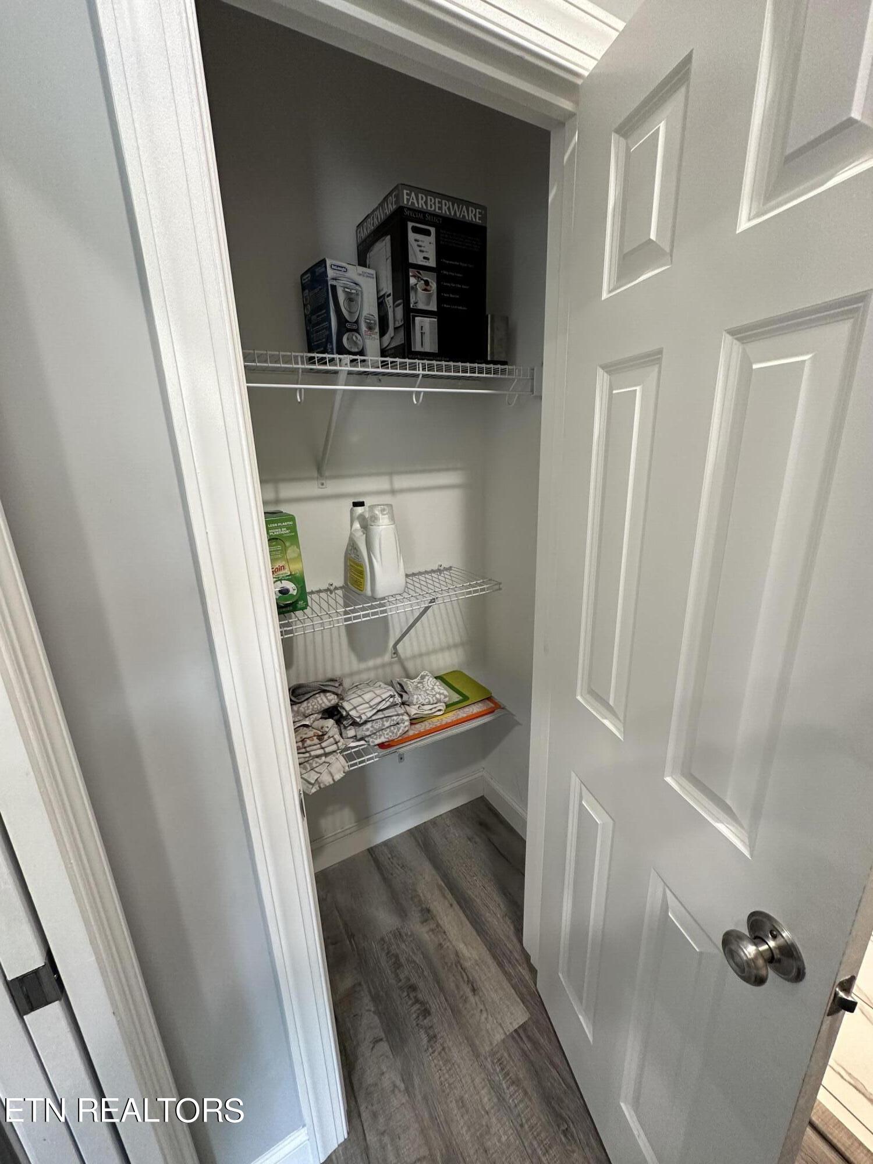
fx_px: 471
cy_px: 582
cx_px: 436
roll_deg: +1.9
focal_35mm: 14
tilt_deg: -17.0
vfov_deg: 102.1
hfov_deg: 85.7
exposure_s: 1/60
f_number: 2.2
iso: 250
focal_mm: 2.22
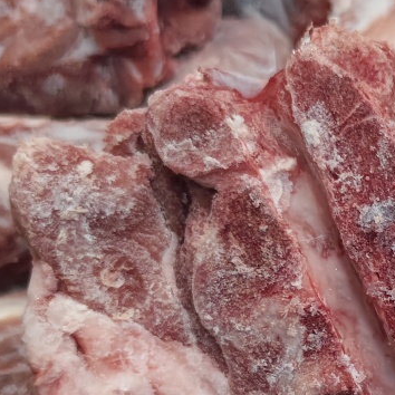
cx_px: 426
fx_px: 826
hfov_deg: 25.1
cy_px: 348
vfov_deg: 26.1
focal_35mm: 64
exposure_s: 1/100
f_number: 1.88
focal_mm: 5.56
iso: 60
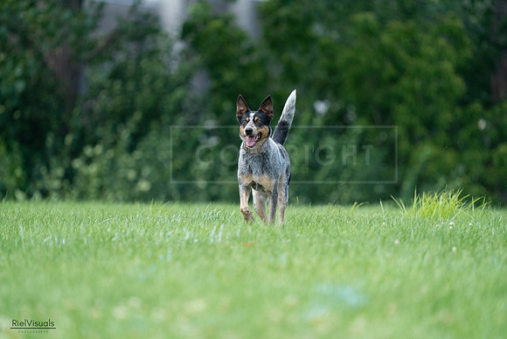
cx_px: 254
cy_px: 170
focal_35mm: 600
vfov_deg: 2.3
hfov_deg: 3.4
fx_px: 8452
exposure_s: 1/4000
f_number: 6.3
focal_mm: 600
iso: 3200
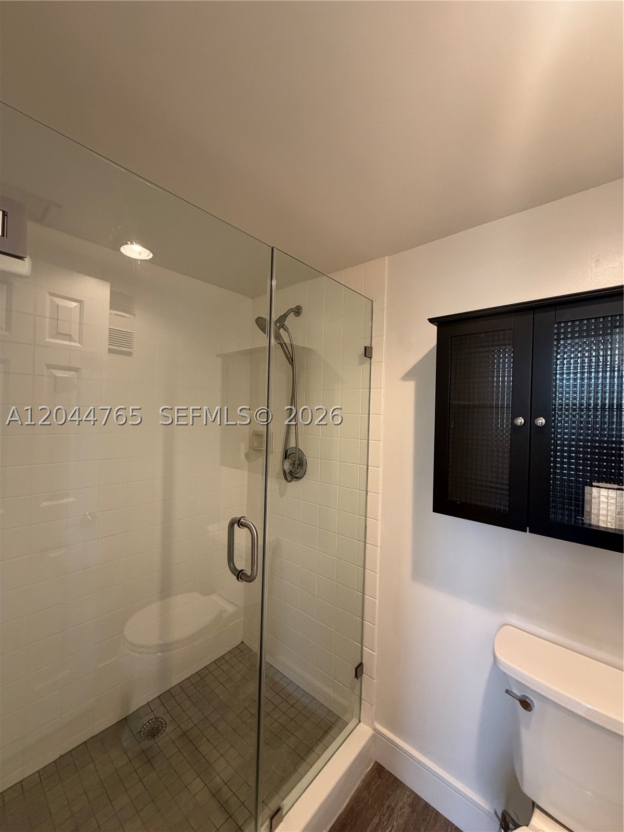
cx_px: 312
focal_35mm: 14
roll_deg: -1.3
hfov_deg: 85.7
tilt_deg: +0.3
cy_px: 416
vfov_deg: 102.1
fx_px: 336
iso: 250
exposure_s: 1/60
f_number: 2.2
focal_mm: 2.22
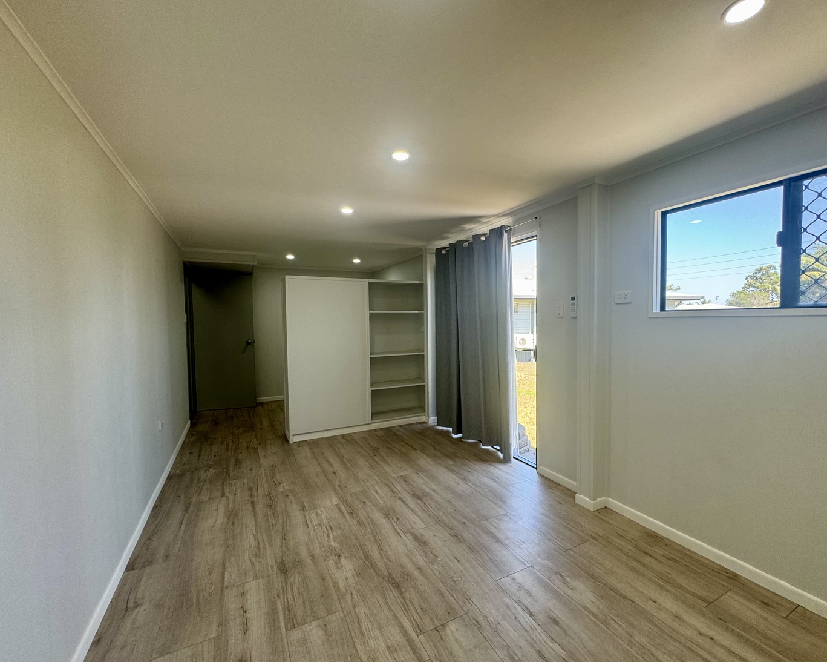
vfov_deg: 84.0
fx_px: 367
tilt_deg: -1.0
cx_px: 428
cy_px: 336
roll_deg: +1.9
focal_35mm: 15
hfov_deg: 96.8
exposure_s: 1/100
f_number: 2.2
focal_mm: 2.22
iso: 64
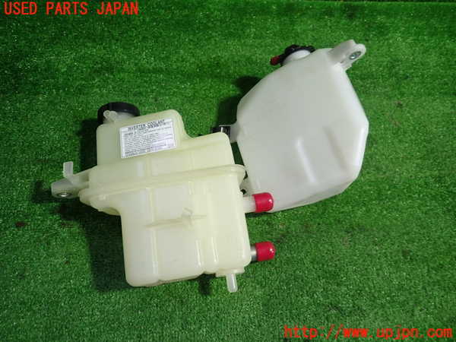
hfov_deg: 69.4
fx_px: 329
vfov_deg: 54.9
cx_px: 228
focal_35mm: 25
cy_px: 171
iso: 200
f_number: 2
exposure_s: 1/50
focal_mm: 4.5
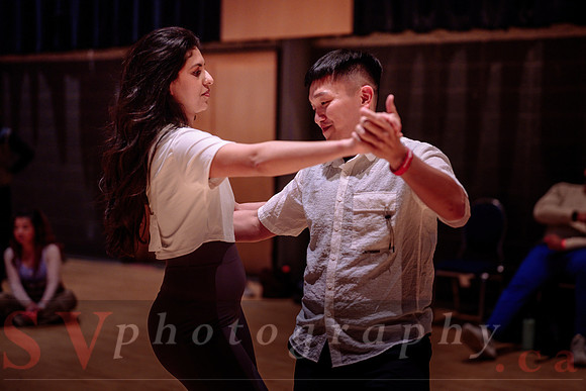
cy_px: 171
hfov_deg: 35.4
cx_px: 330
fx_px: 916
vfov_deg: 24.1
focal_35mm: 56
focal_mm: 50
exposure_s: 1/200
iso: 1600
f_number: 1.4
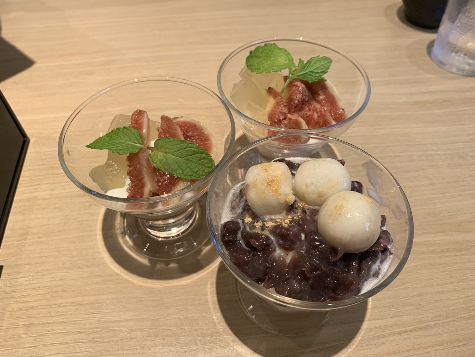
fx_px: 357
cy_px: 178
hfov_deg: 67.3
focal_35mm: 26
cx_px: 238
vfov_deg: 53.1
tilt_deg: -51.6
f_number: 1.8
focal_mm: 4.25
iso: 80
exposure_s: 1/89
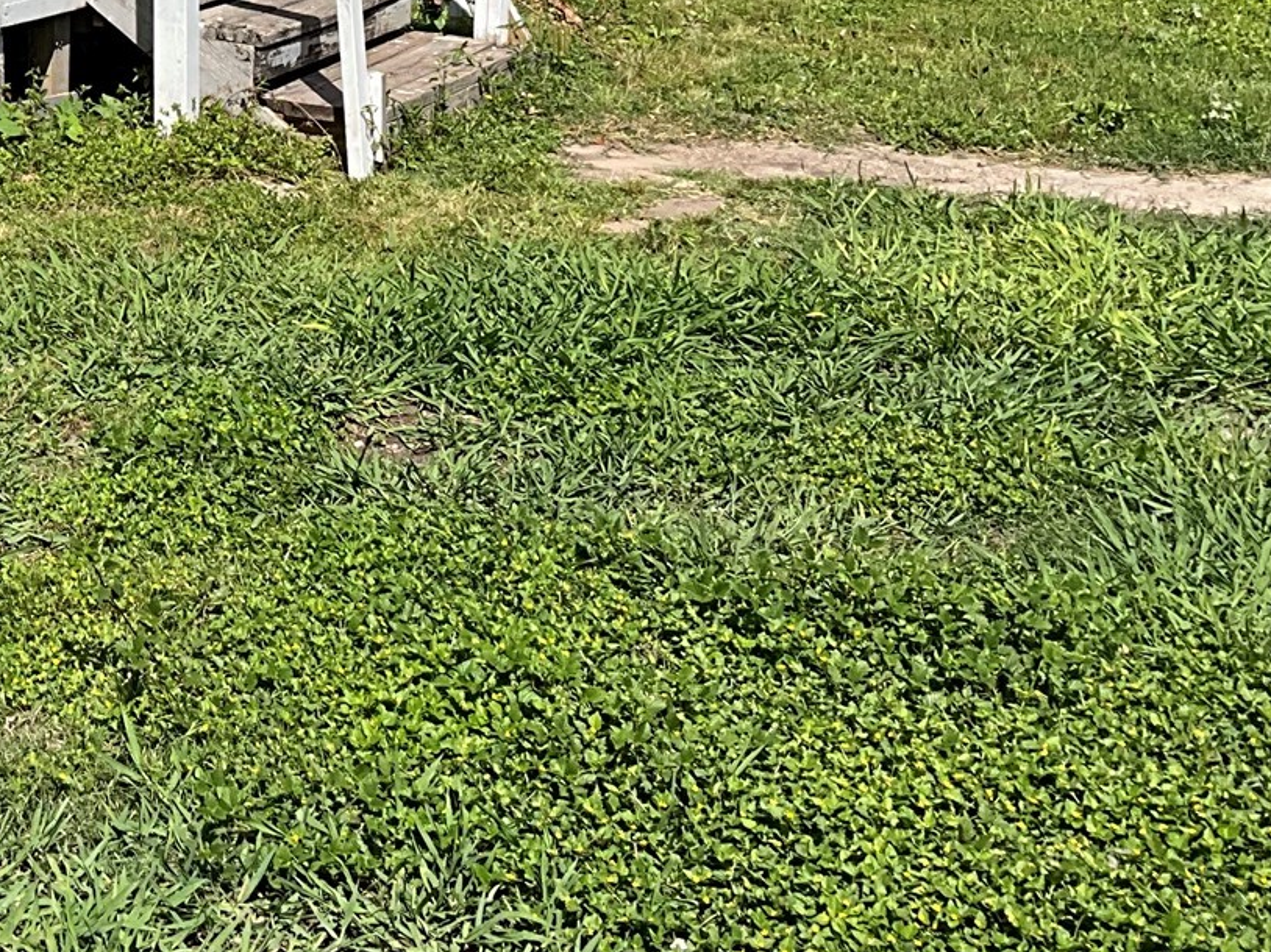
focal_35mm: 73
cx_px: -239
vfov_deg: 19.0
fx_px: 2680
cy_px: -206
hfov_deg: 24.3
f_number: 1.8
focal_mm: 3
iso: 25
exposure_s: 1/2320
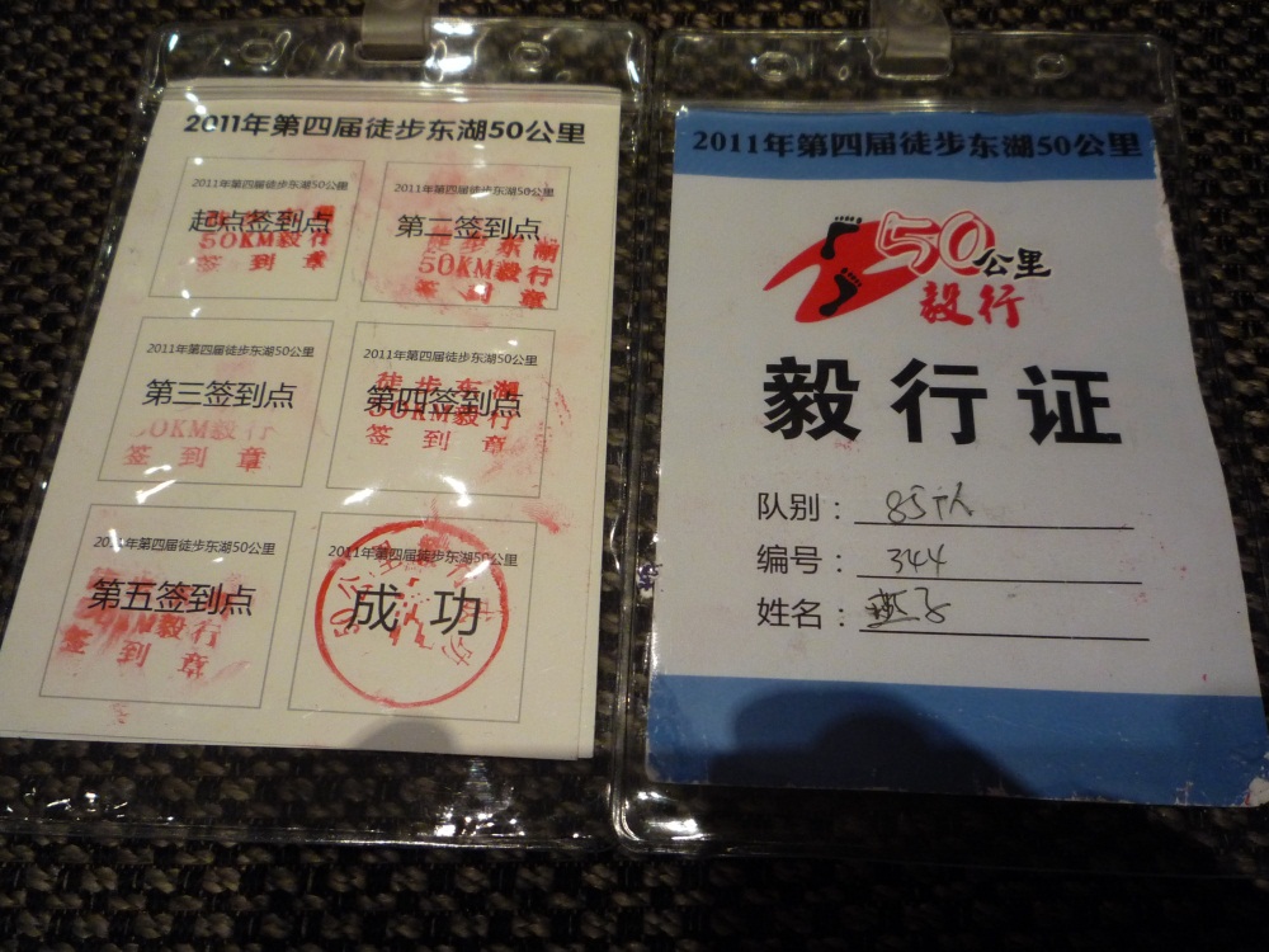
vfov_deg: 46.8
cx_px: 634
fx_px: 1100
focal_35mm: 30
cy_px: 476
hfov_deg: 60.0
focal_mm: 5.2
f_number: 3.3
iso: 320
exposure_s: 1/30
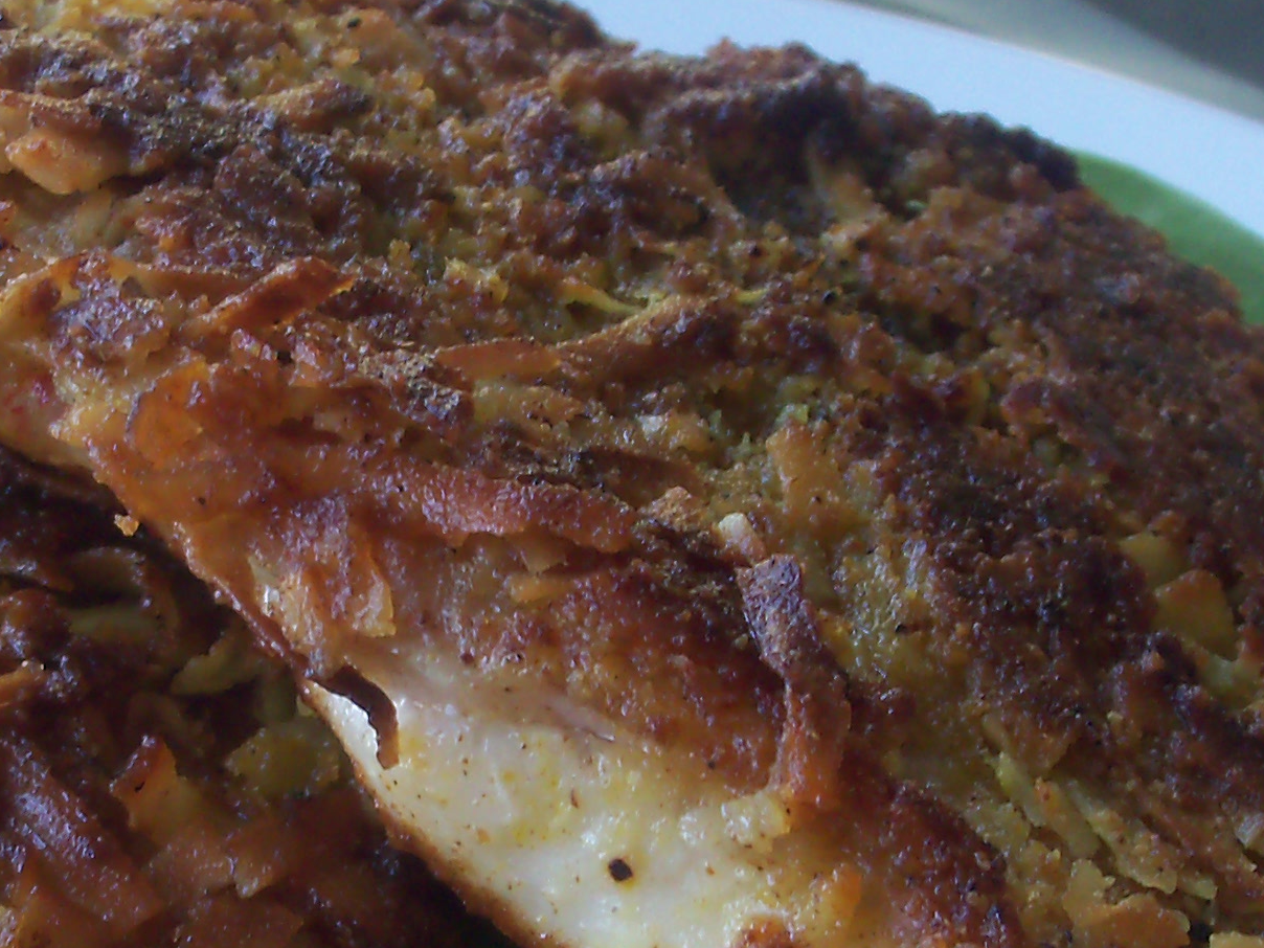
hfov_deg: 17.0
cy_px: 841
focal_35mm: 115
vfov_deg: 12.8
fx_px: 4199
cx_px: 222
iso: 64
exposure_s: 1/30
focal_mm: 6.3
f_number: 3
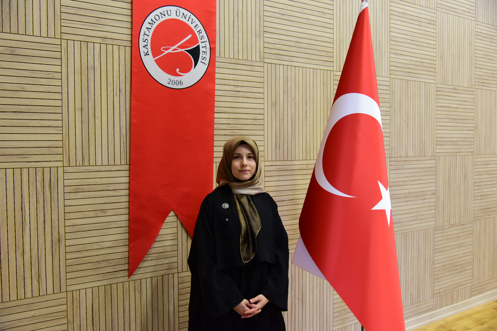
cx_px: 248
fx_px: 483
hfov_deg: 54.4
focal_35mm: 35
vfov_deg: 37.9
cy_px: 166
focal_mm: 35
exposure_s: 1/40
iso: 2200
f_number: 4
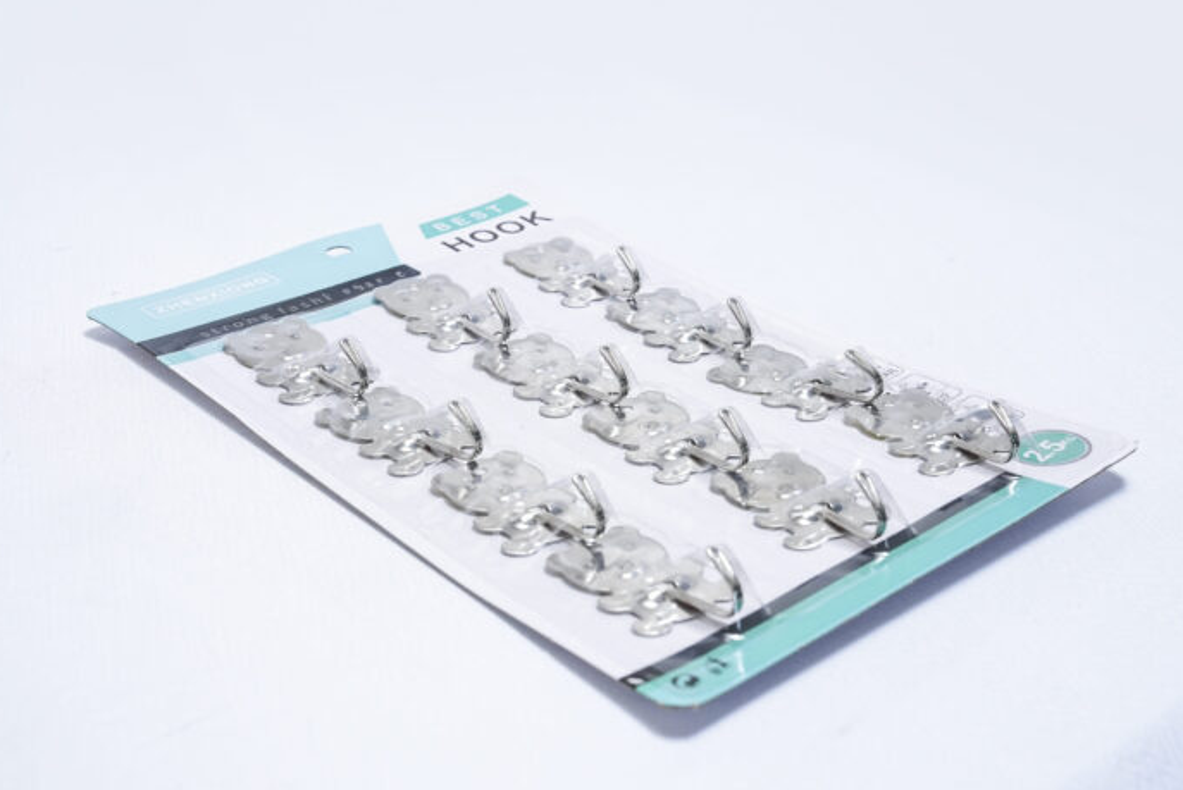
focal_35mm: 53
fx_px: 1743
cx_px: 592
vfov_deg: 25.6
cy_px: 396
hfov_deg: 37.5
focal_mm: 52
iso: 3200
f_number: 10
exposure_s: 1/160
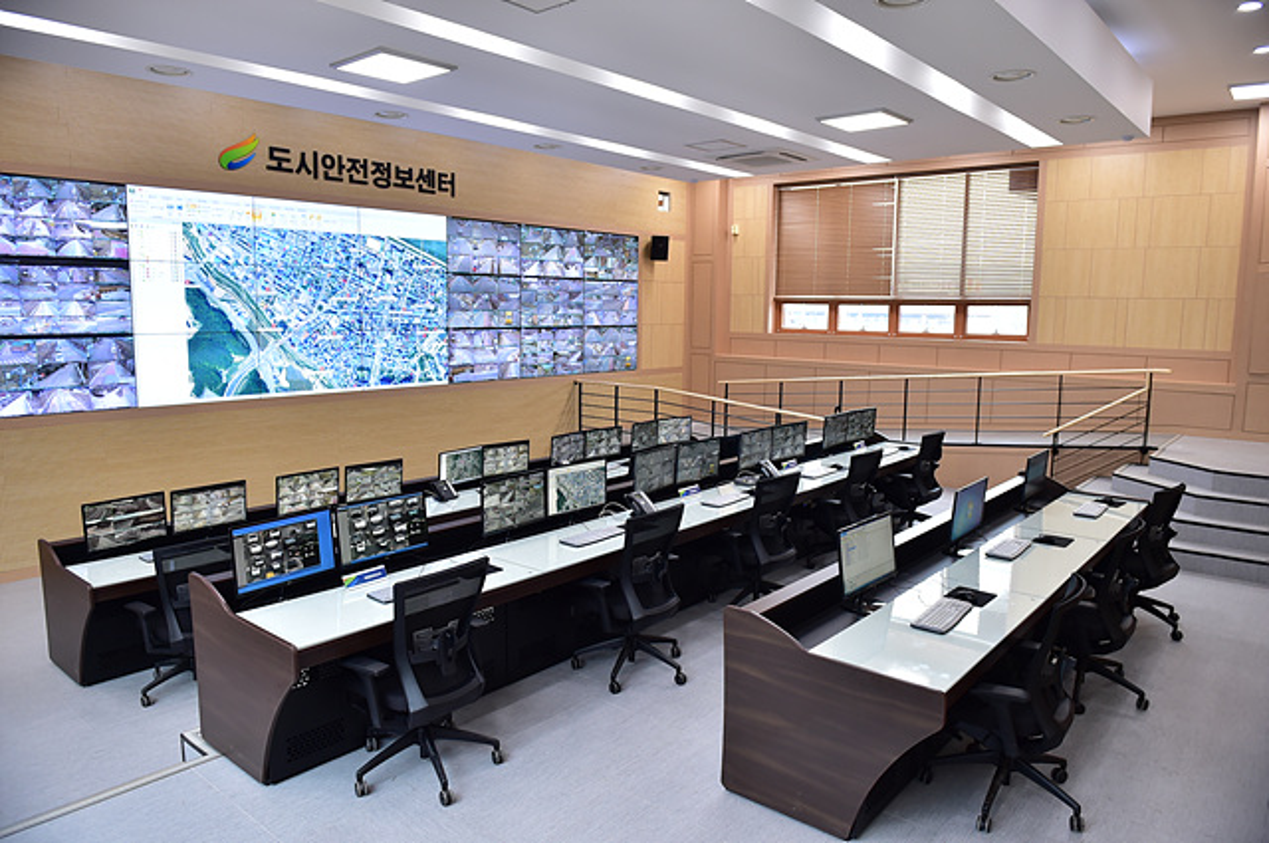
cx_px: 634
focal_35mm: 24
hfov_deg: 73.8
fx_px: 845
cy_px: 422
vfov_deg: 53.0
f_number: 4
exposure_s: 1/200
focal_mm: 24
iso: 1600
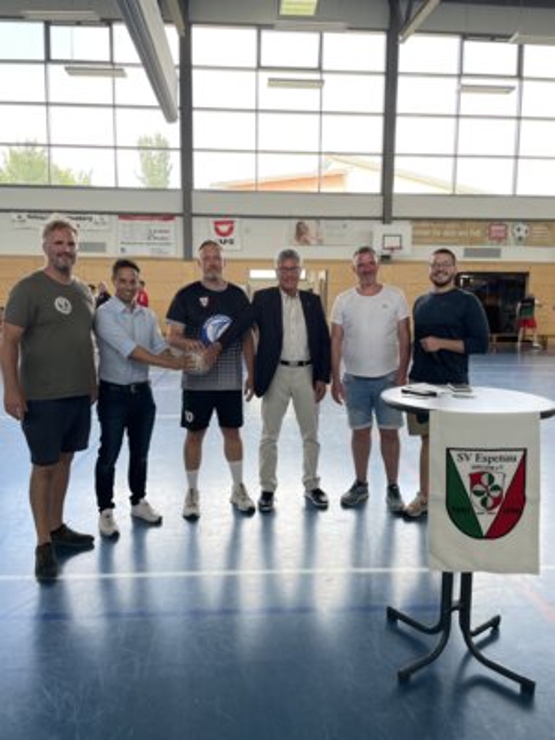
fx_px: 556
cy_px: 370
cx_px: 278
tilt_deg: -7.0
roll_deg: -0.4
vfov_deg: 67.3
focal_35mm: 26
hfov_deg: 53.1
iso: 32
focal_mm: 4.2
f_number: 1.6
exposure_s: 1/121
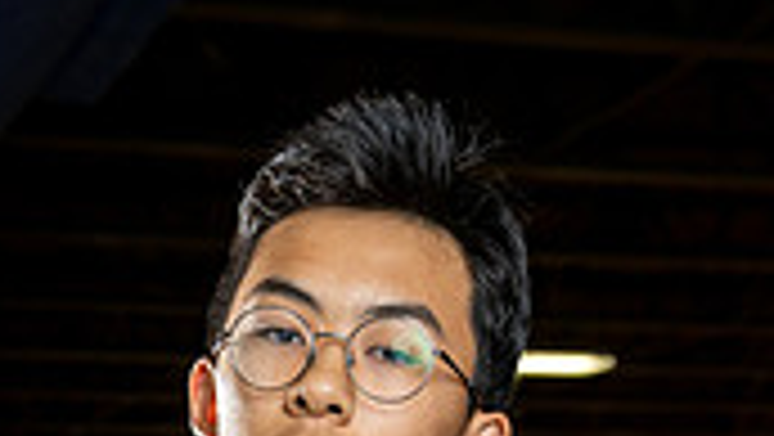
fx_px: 2136
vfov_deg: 10.3
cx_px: 338
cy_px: 998
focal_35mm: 104
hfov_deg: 20.5
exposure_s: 1/250
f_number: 4.5
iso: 400
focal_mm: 38
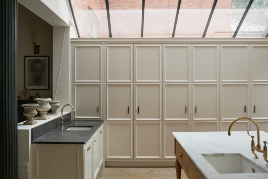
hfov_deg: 61.9
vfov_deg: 43.6
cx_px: 134
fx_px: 223
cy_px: 90
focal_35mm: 30
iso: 1600
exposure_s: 1/400
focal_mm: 20
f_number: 5.6
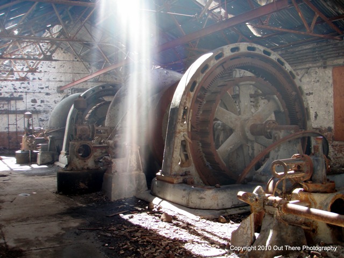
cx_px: 172
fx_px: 378
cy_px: 129
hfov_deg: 49.0
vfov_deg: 37.7
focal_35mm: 38
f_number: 3.5
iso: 80
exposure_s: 1/50
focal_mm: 6.7
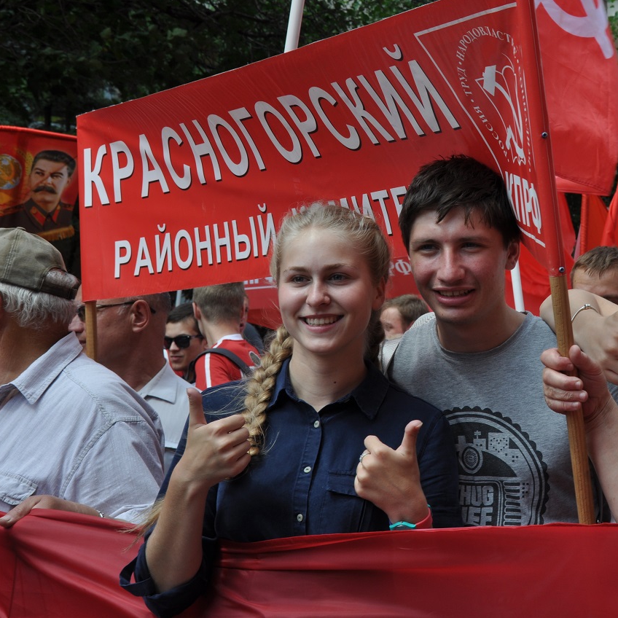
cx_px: 466
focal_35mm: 85
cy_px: 309
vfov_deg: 20.4
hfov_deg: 20.2
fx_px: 1717
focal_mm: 44
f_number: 11
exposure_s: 1/125
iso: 200
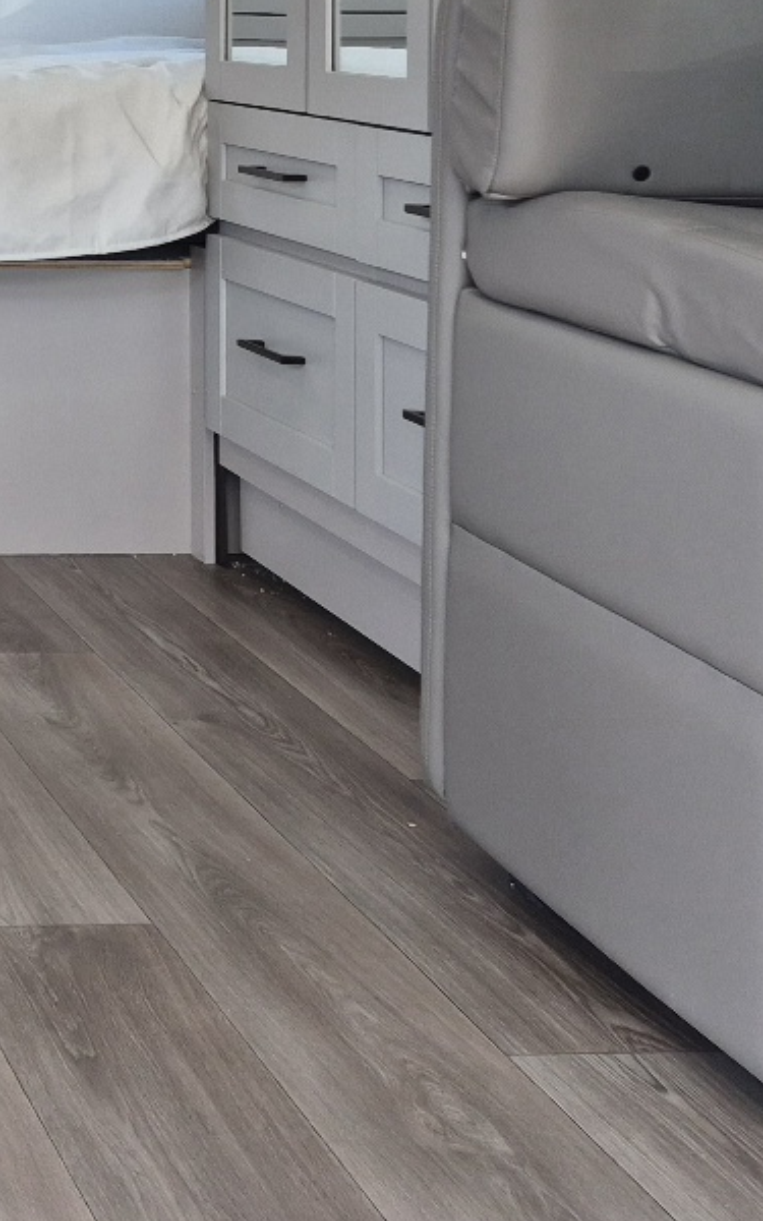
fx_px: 2163
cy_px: 22
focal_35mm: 65
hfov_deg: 17.8
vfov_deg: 29.6
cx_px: -395
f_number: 1.8
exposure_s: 1/182
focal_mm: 5.4
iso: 125
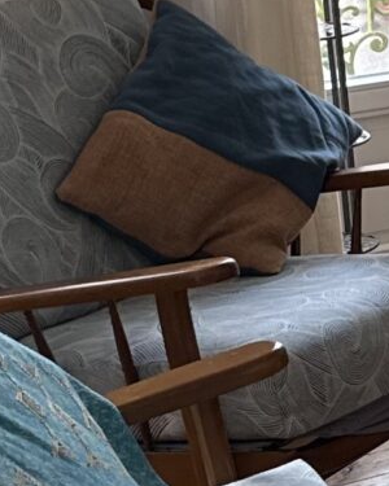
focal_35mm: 160
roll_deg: +0.8
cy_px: -9
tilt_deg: -8.8
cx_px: 880
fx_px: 2303
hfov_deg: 8.9
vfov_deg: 11.9
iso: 160
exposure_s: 1/228
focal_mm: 6.76
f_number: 1.78
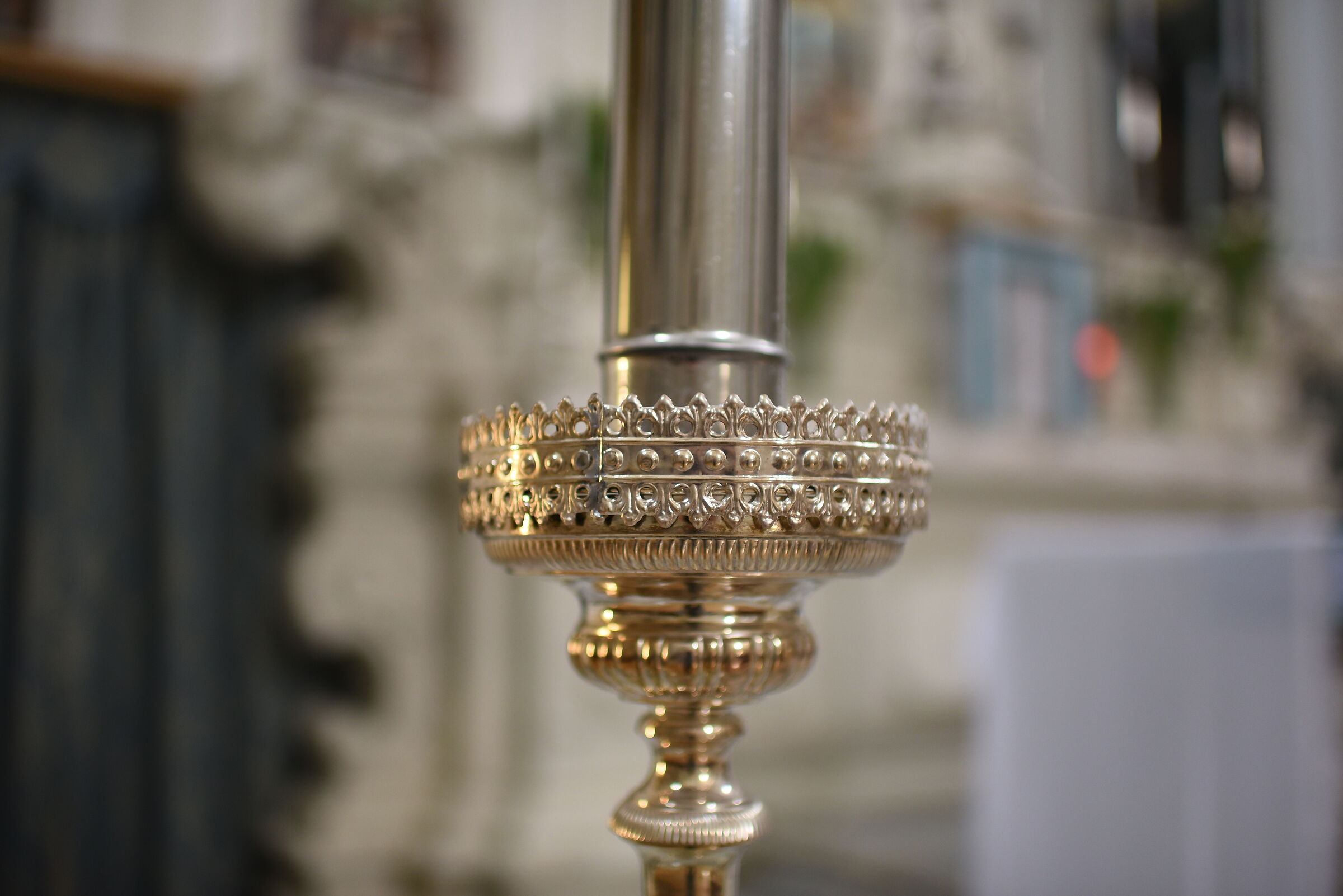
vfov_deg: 37.9
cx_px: 672
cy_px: 448
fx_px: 1306
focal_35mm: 35
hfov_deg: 54.4
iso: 640
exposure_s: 1/125
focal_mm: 35
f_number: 1.4
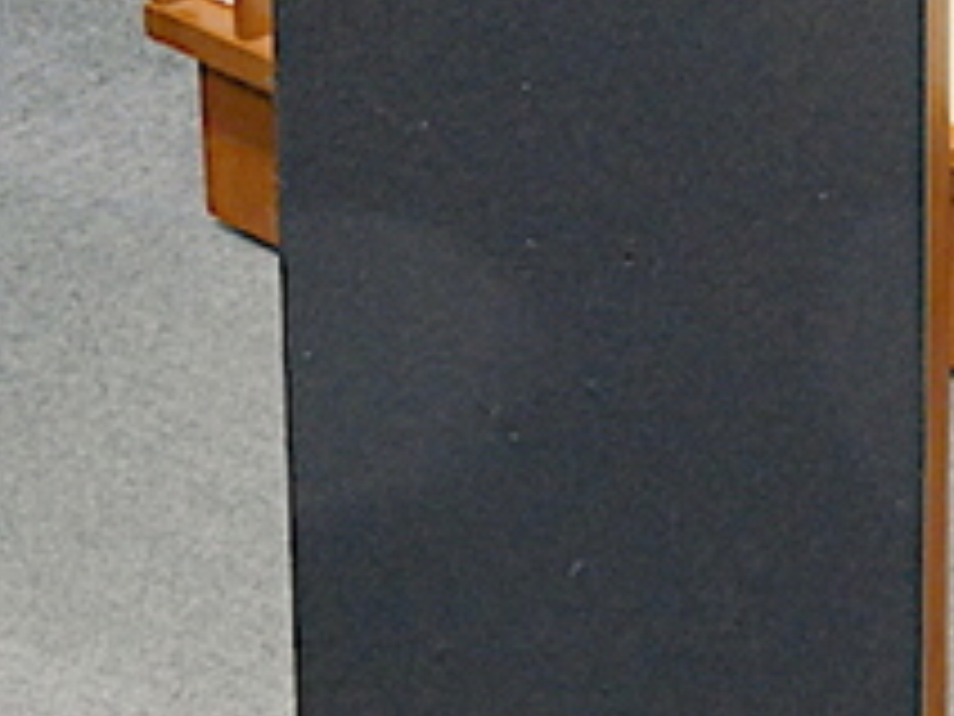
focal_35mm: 244
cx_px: 1053
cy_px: 18
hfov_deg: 8.1
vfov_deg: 6.1
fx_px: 6725
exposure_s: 3.2
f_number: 8
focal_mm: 9.6
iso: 100
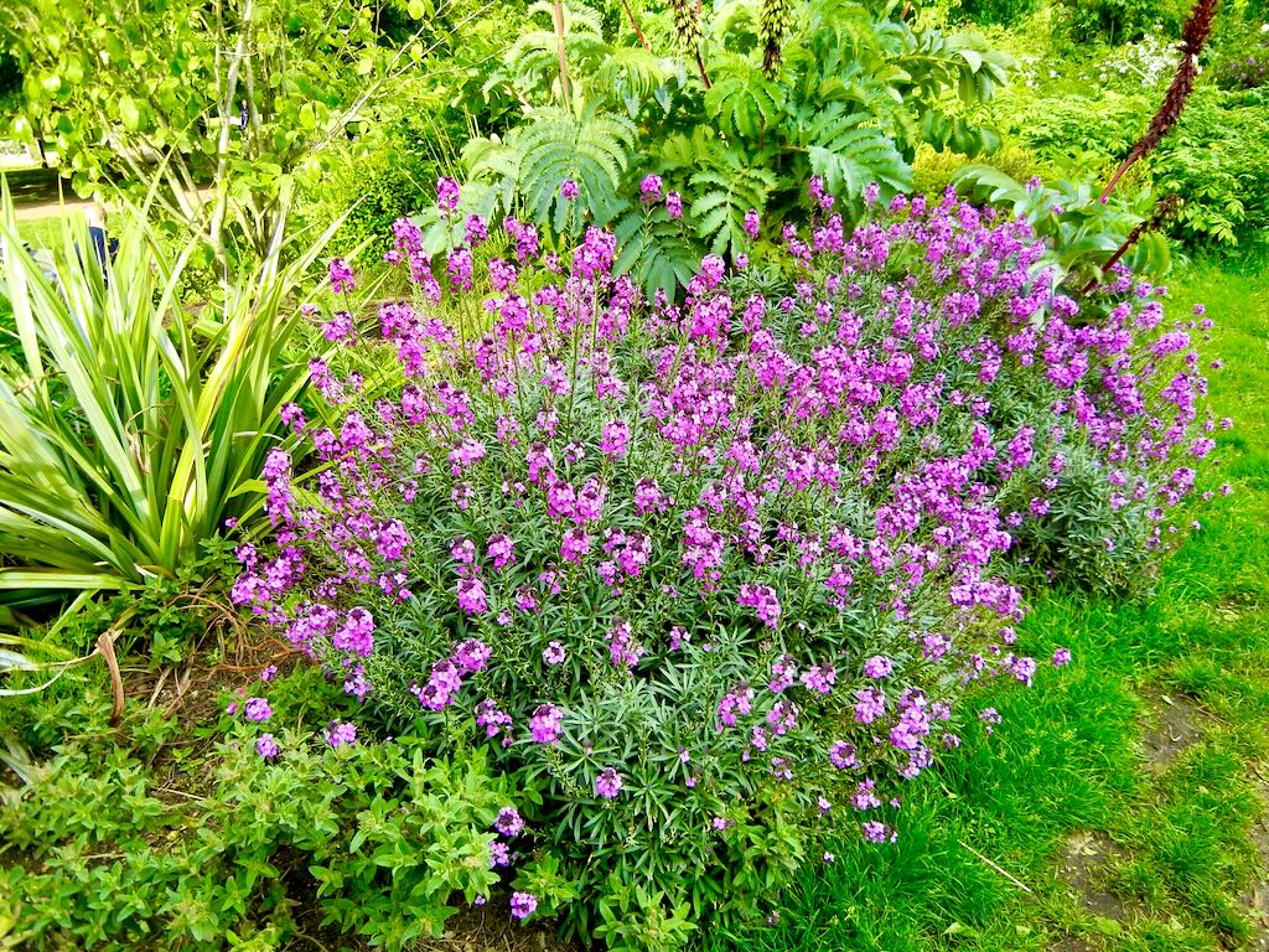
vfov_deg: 46.8
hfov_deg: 60.0
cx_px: 634
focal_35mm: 30
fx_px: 1100
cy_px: 476
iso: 160
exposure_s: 1/110
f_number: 3.5
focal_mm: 5.4
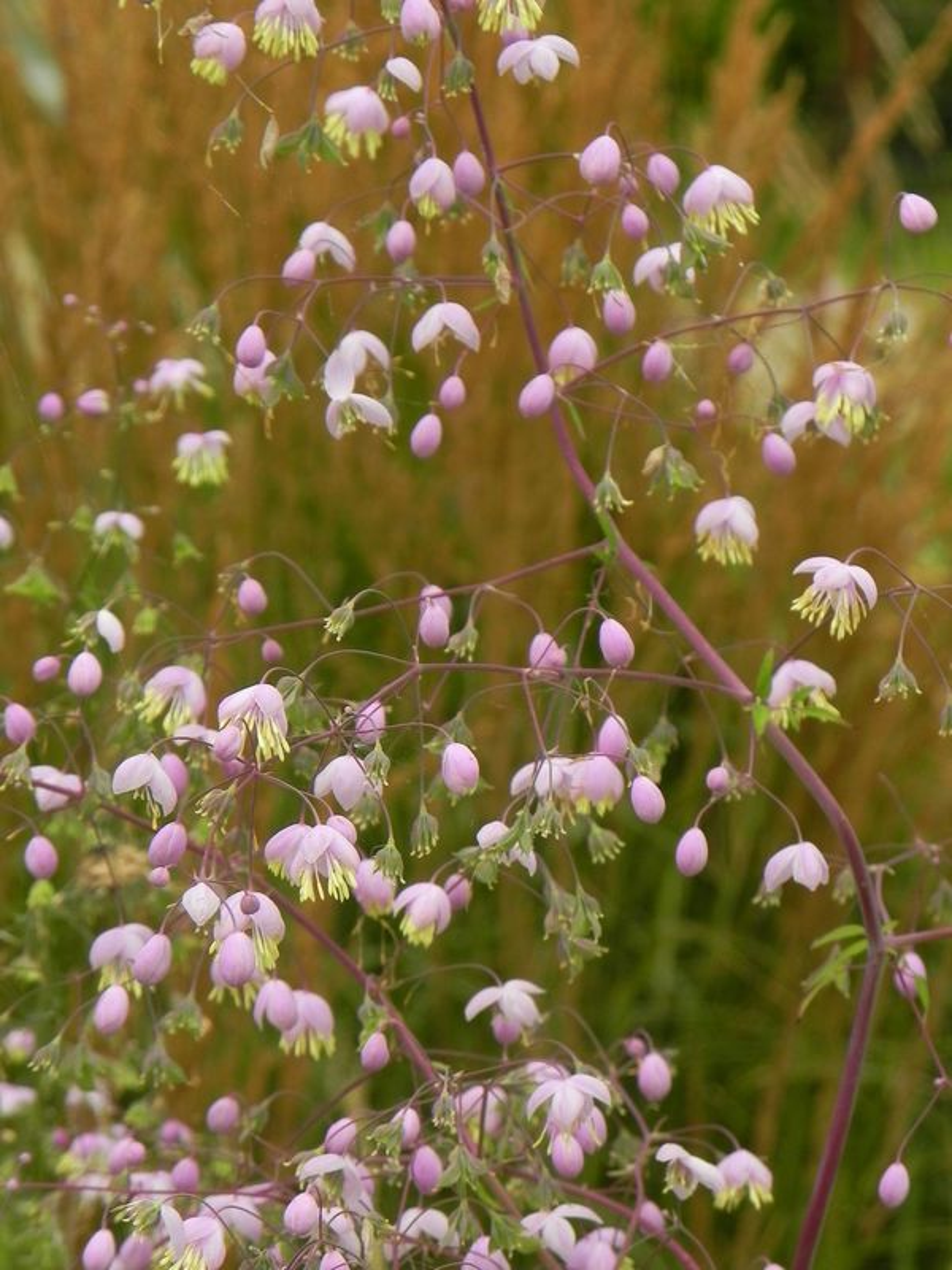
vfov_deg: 12.2
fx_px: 5940
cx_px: 476
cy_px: 635
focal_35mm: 162
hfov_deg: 9.2
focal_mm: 28.8
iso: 160
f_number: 5
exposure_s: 1/200
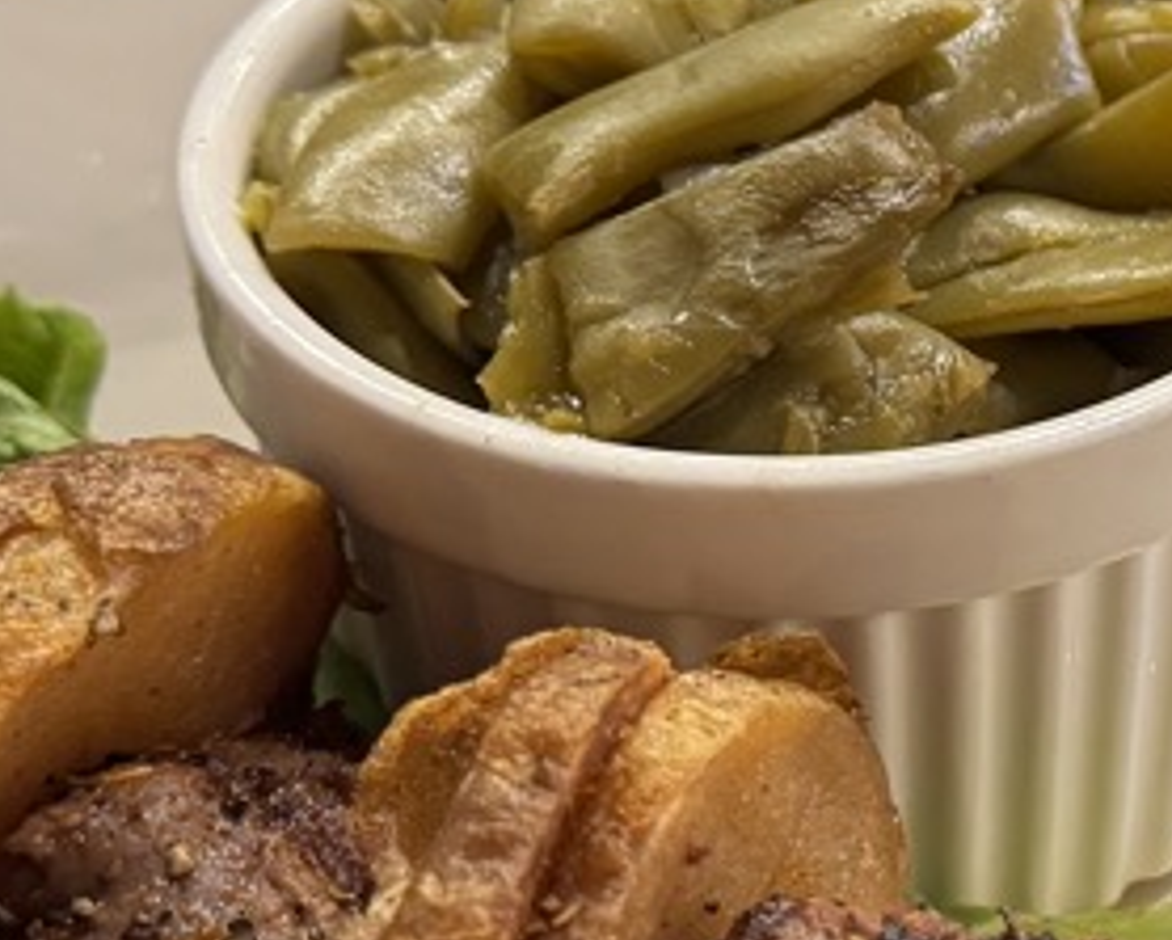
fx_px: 3507
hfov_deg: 18.4
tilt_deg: -35.8
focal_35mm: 101
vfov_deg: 15.3
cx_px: 1223
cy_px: 426
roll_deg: -3.5
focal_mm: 6.76
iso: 640
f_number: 1.78
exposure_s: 1/60
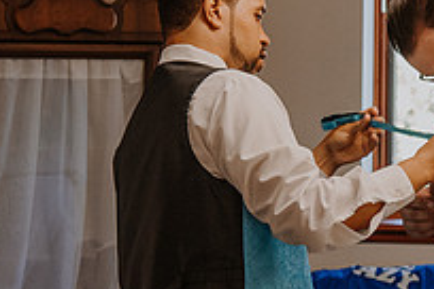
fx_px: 2977
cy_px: 127
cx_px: 354
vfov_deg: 5.6
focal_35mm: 247
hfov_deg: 8.3
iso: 800
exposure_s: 1/125
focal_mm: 58
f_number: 4
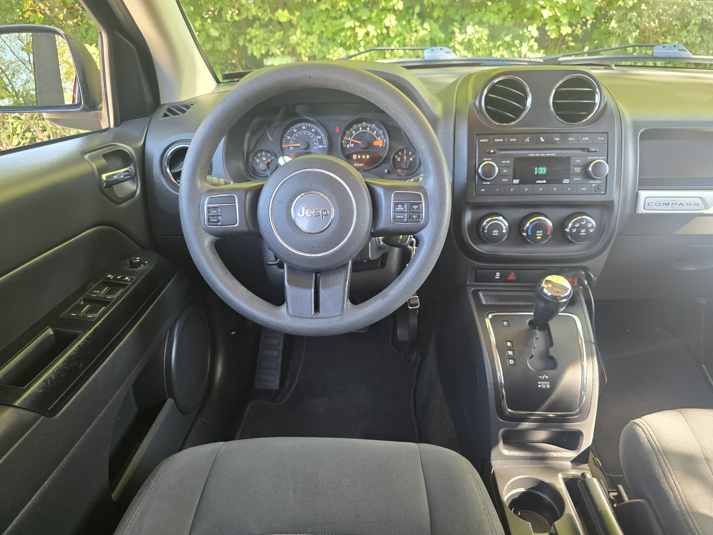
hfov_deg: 73.9
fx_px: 474
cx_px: 356
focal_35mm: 23
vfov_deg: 58.9
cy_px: 268
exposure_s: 1/120
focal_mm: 6.3
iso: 320
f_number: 1.7
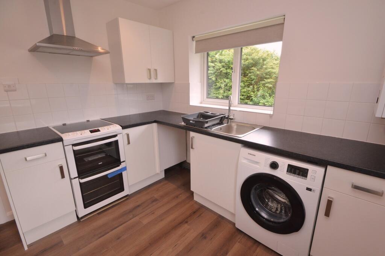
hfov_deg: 92.5
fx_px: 184
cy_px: 128
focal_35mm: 17
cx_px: 192
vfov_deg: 69.6
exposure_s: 1/30
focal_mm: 11.5
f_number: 13
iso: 800
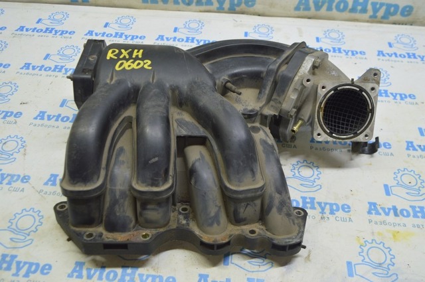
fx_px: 389
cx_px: 212
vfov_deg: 39.9
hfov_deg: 57.3
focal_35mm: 33
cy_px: 141
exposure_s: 1/20
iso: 400
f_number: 5.6
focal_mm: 22
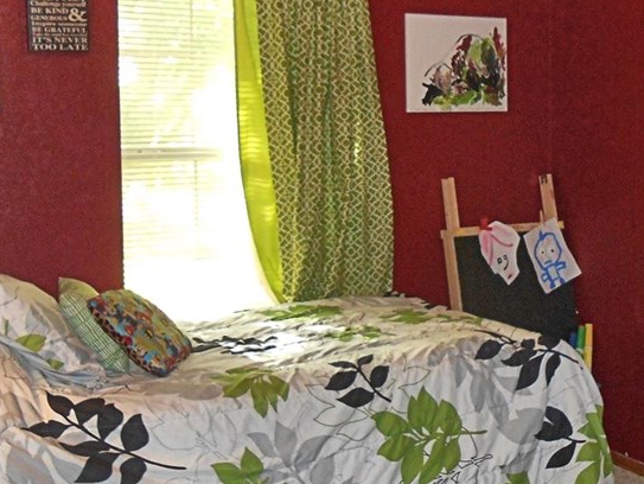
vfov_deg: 29.5
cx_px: 448
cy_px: 165
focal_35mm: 49
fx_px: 912
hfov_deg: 38.3
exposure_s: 1/25
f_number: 3.5
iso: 200
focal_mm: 4.6
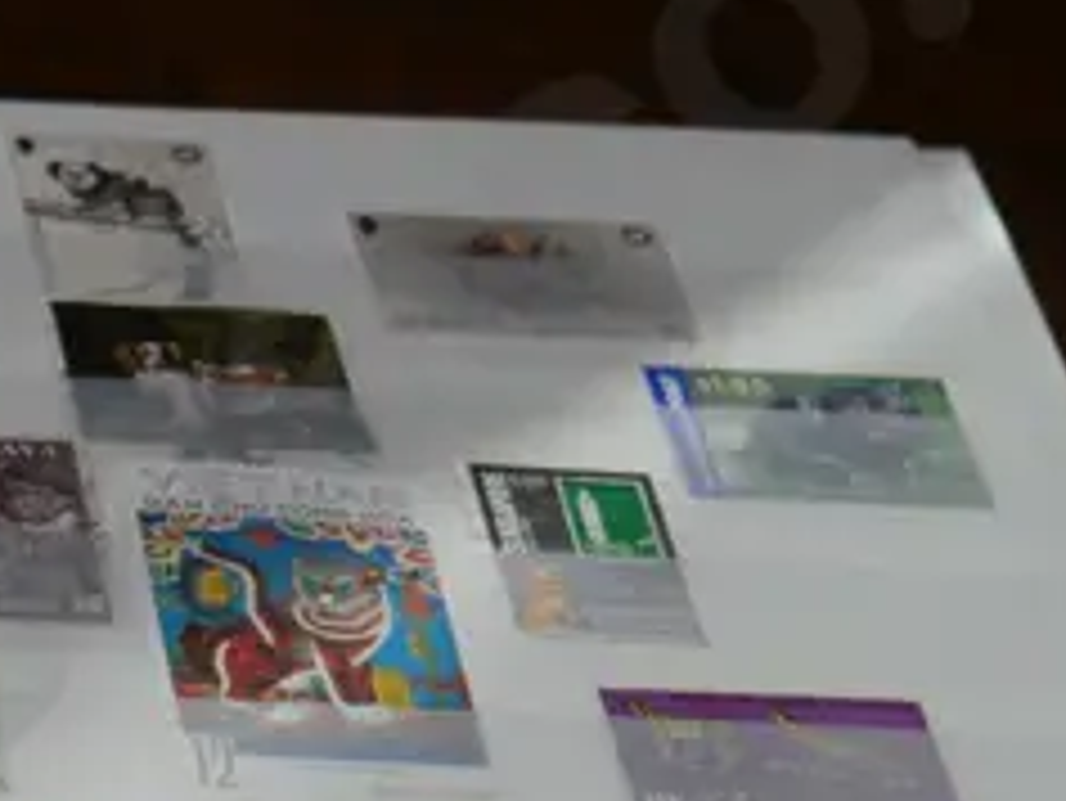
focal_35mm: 199
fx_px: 6131
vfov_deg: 7.4
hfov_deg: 9.6
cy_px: 1046
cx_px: -571
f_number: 5.1
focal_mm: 23
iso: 200
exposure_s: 1/80
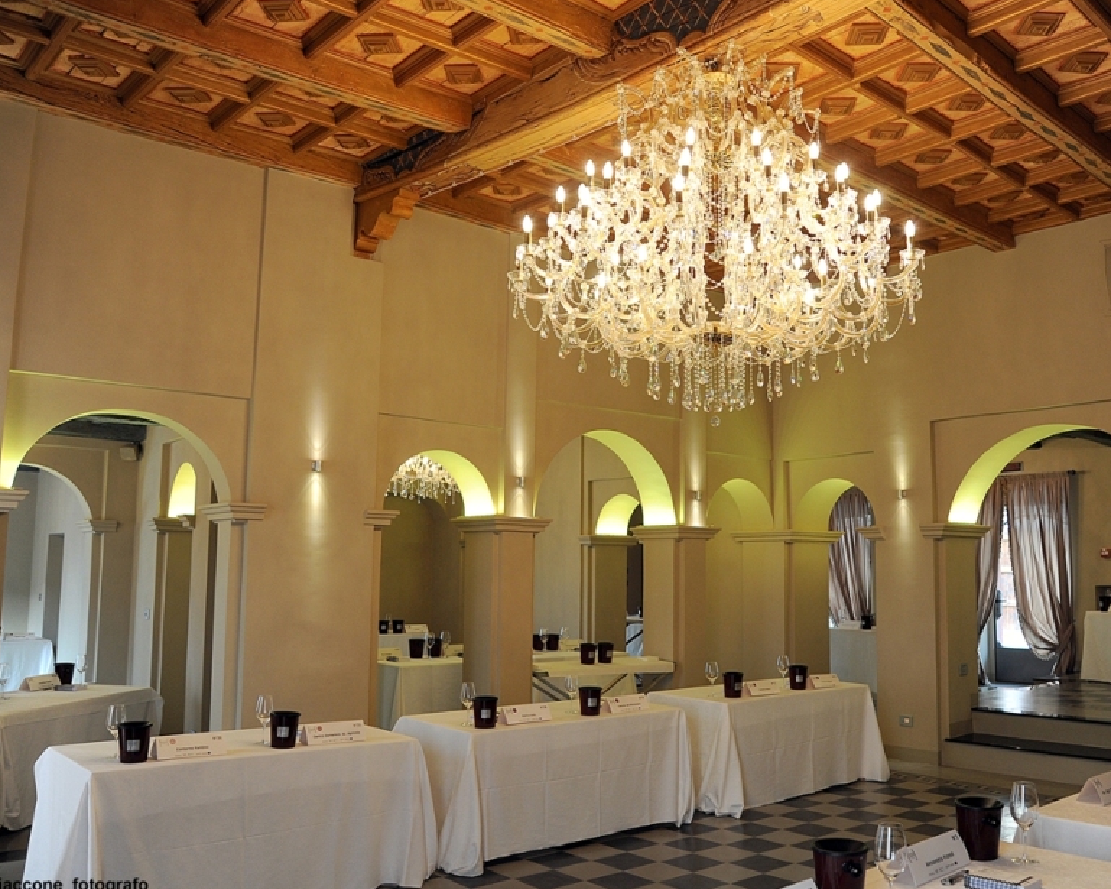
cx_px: 630
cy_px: 431
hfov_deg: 58.6
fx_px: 986
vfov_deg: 48.5
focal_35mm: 30
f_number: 4
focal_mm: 24
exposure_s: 1/60
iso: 800
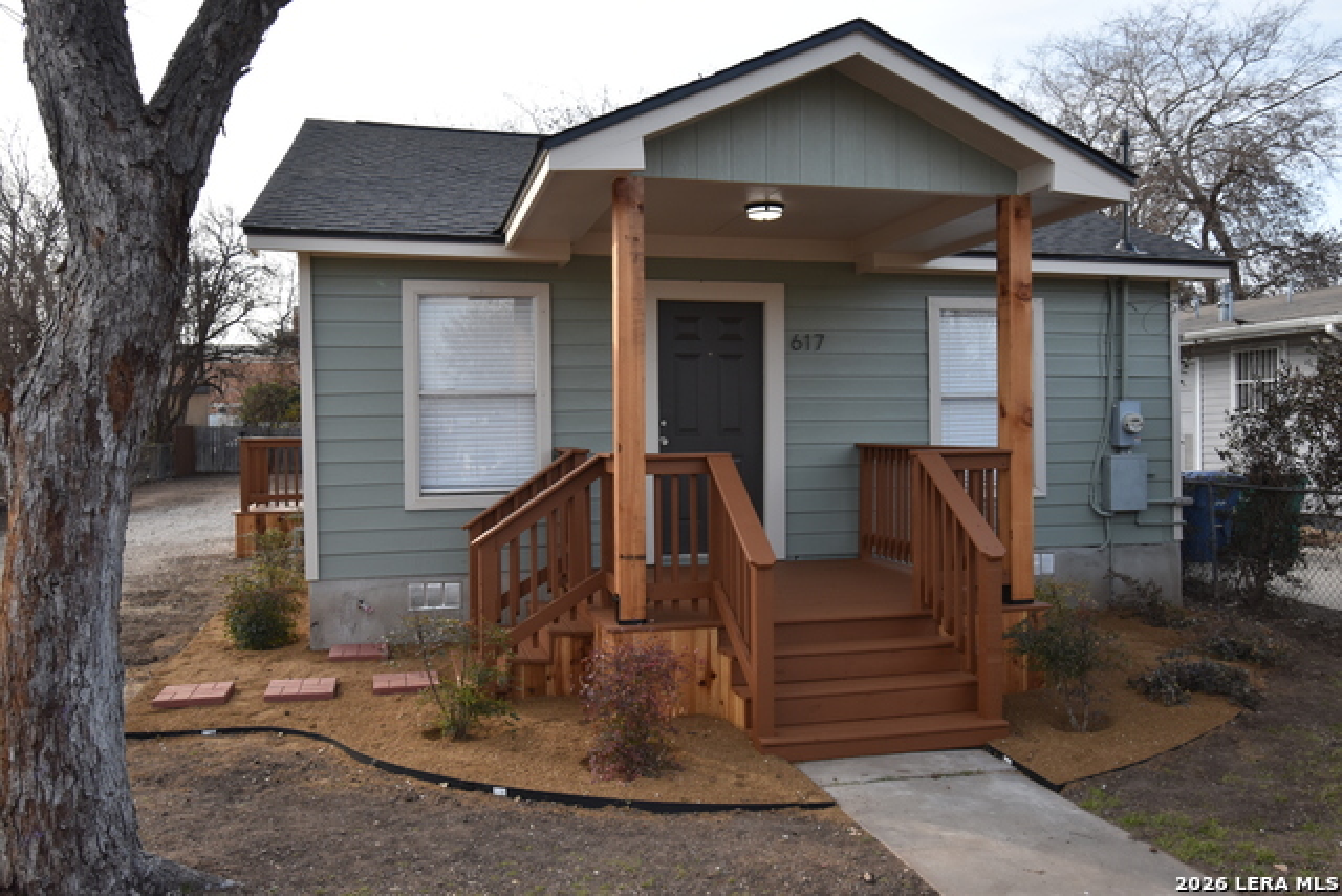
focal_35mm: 30
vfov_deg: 43.6
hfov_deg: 61.9
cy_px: 448
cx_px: 671
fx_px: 1119
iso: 220
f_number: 5.6
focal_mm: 20
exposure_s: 1/250
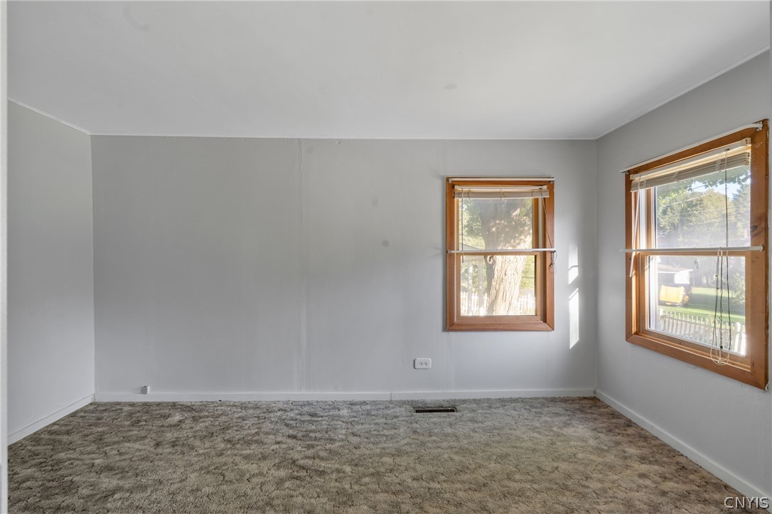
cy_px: 257
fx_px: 343
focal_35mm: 16
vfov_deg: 73.7
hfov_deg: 96.8
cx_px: 386
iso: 250
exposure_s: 1/3
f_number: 9
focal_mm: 16
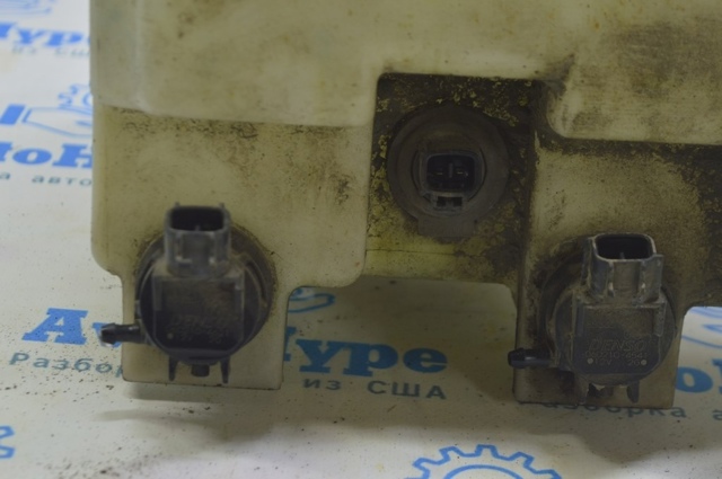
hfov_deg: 24.6
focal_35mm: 82
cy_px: 240
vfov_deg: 16.5
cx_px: 361
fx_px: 1652
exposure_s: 1/20
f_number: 5.6
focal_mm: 55
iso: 400
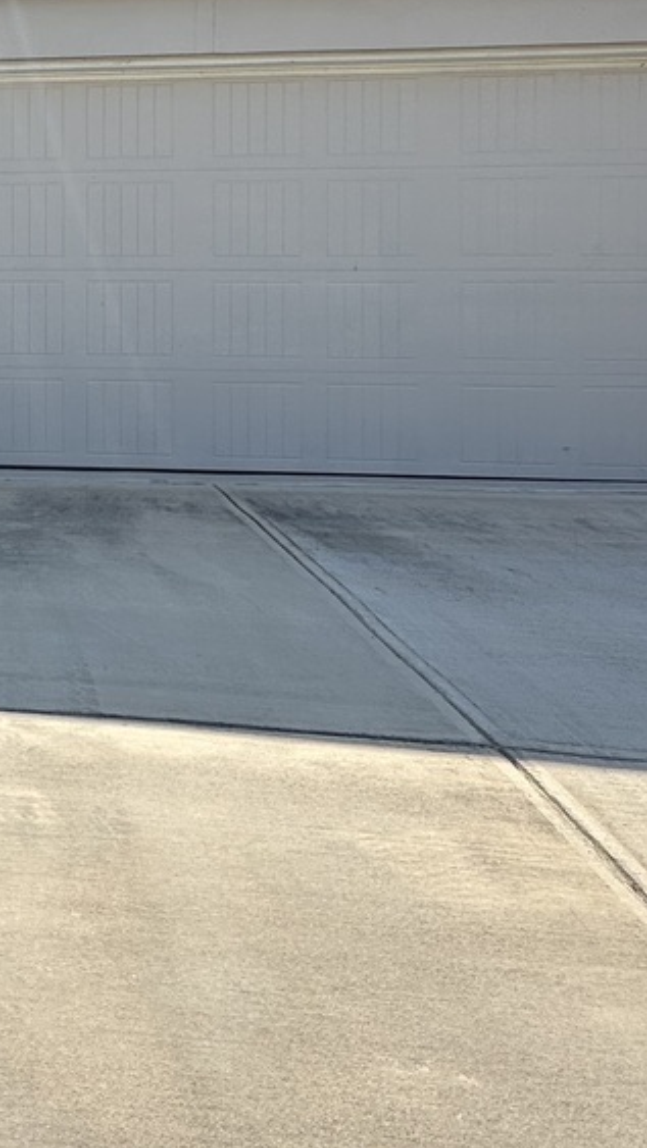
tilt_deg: +2.4
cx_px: -261
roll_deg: -1.0
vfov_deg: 49.5
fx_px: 1189
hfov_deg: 25.0
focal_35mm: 39
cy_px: 288
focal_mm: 2.22
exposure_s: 1/1233
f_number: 2.2
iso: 40
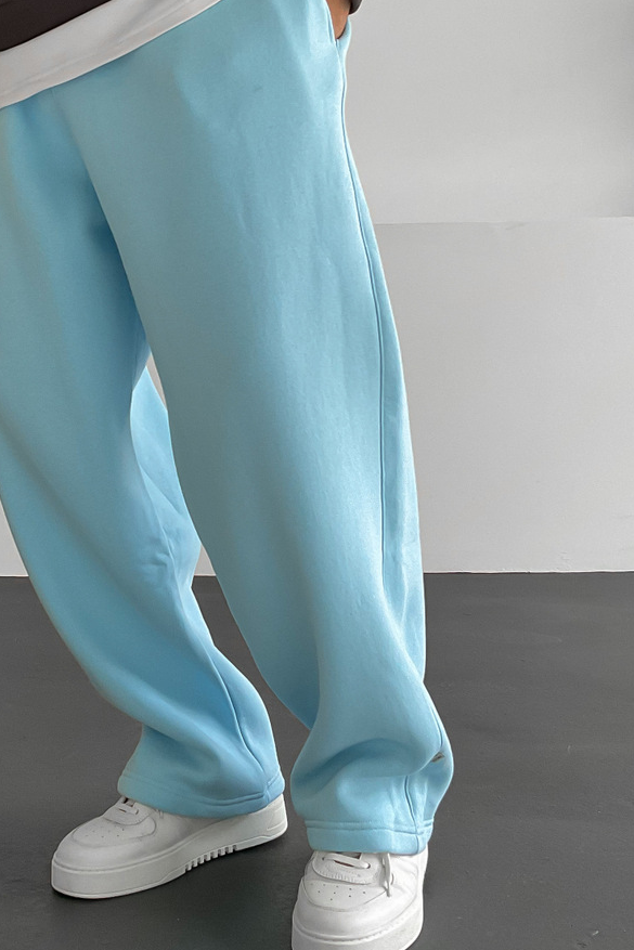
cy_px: 377
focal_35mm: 55
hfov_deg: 24.2
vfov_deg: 36.1
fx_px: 1452
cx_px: 125
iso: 64
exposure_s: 1/90
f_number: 1.8
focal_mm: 3
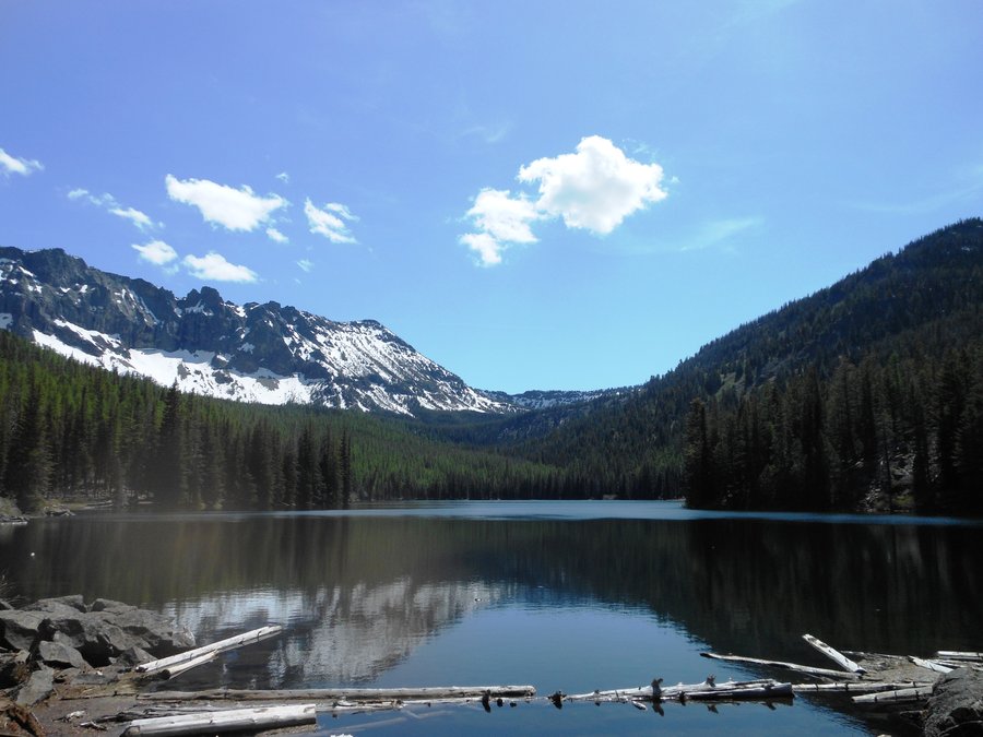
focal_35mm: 25
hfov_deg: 69.4
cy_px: 368
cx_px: 492
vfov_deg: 54.9
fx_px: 710
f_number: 3.2
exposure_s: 1/1500
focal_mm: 4.5
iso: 80
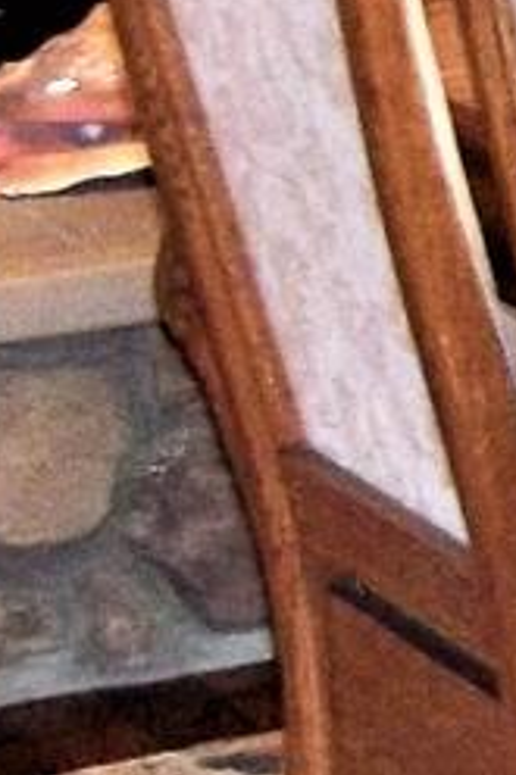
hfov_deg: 4.7
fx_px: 5920
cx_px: 1607
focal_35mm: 275
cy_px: -672
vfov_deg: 7.3
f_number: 2.9
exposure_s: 1/60
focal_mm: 5.7
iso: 160
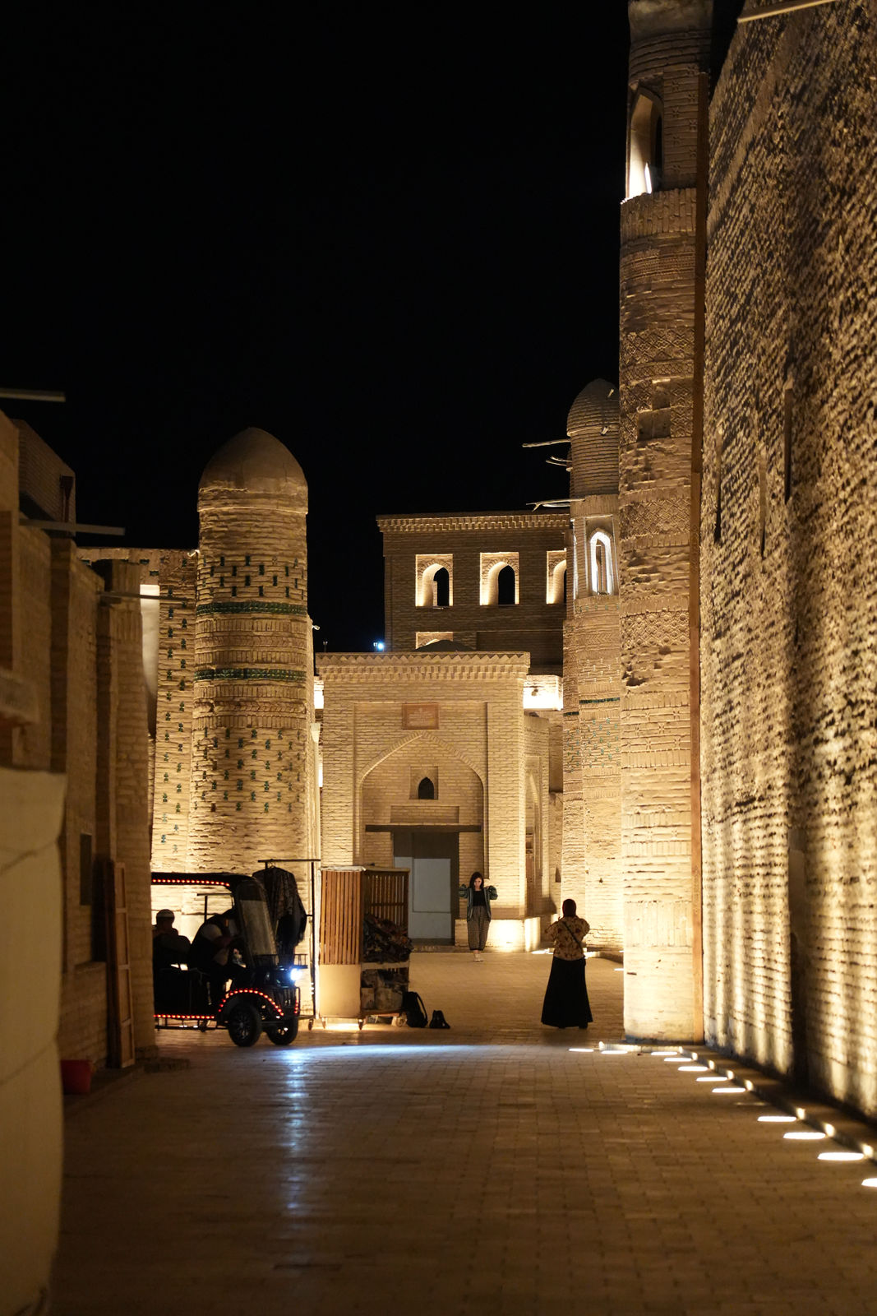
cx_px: 438
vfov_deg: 19.5
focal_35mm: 105
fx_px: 3836
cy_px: 658
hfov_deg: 13.0
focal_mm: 105
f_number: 4
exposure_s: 1/160
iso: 8000
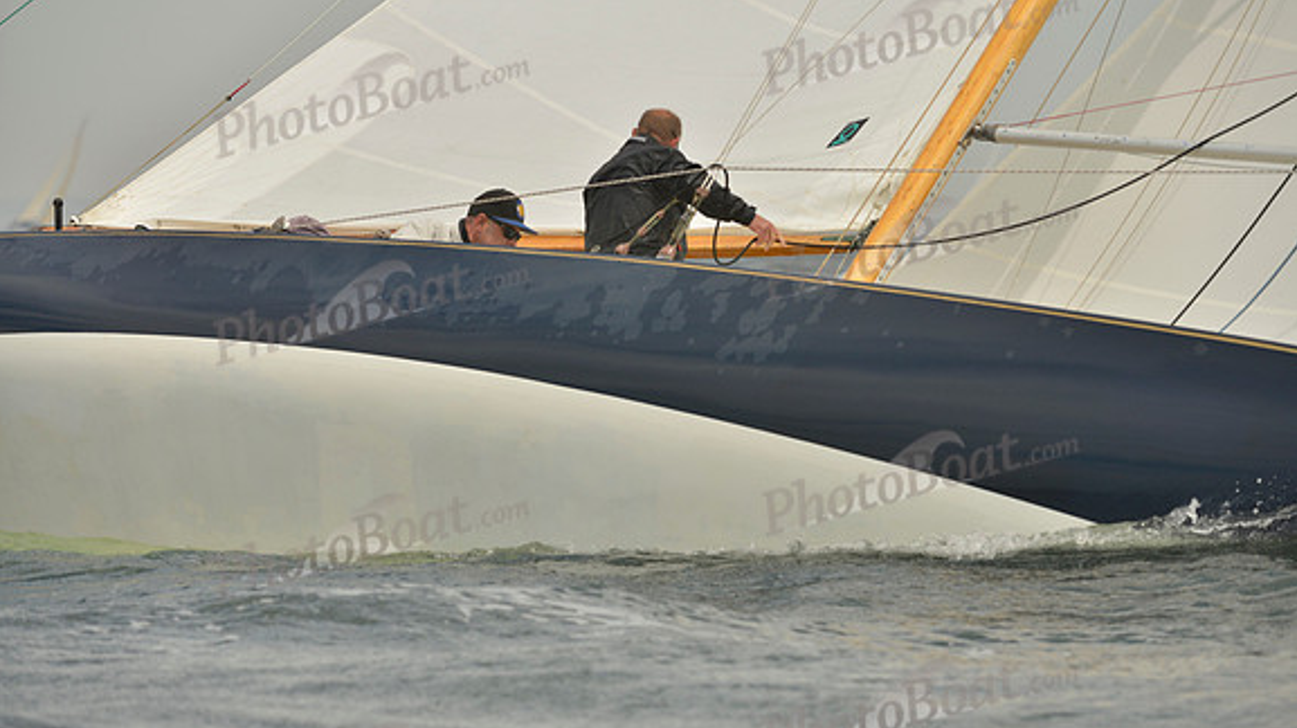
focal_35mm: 274
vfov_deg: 4.4
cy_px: 392
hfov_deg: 7.9
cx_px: 647
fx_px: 9419
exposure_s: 1/1250
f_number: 7.1
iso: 280
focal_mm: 260
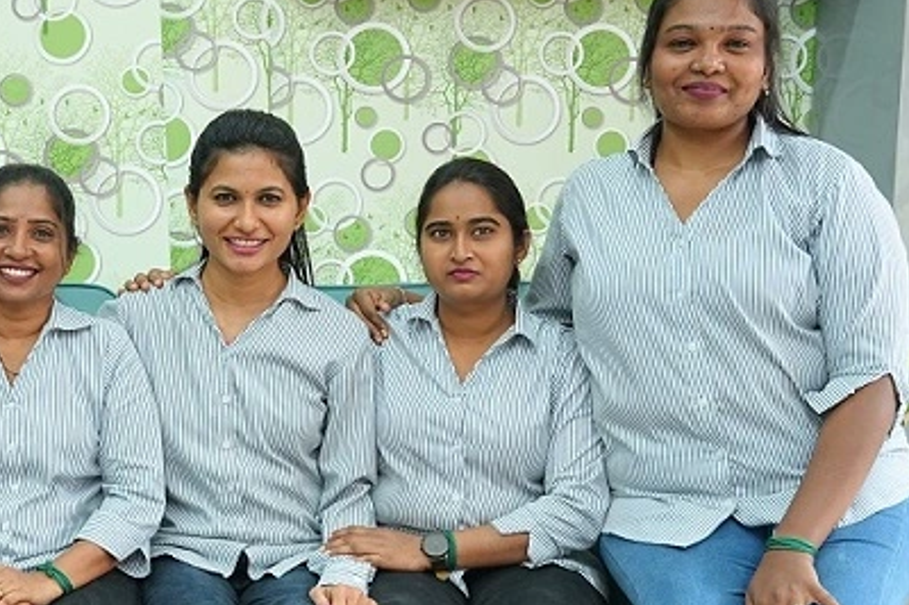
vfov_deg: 24.5
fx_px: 1383
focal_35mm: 55
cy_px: 430
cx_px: 100
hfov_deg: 34.5
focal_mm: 27.4
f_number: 4
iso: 640
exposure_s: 1/125
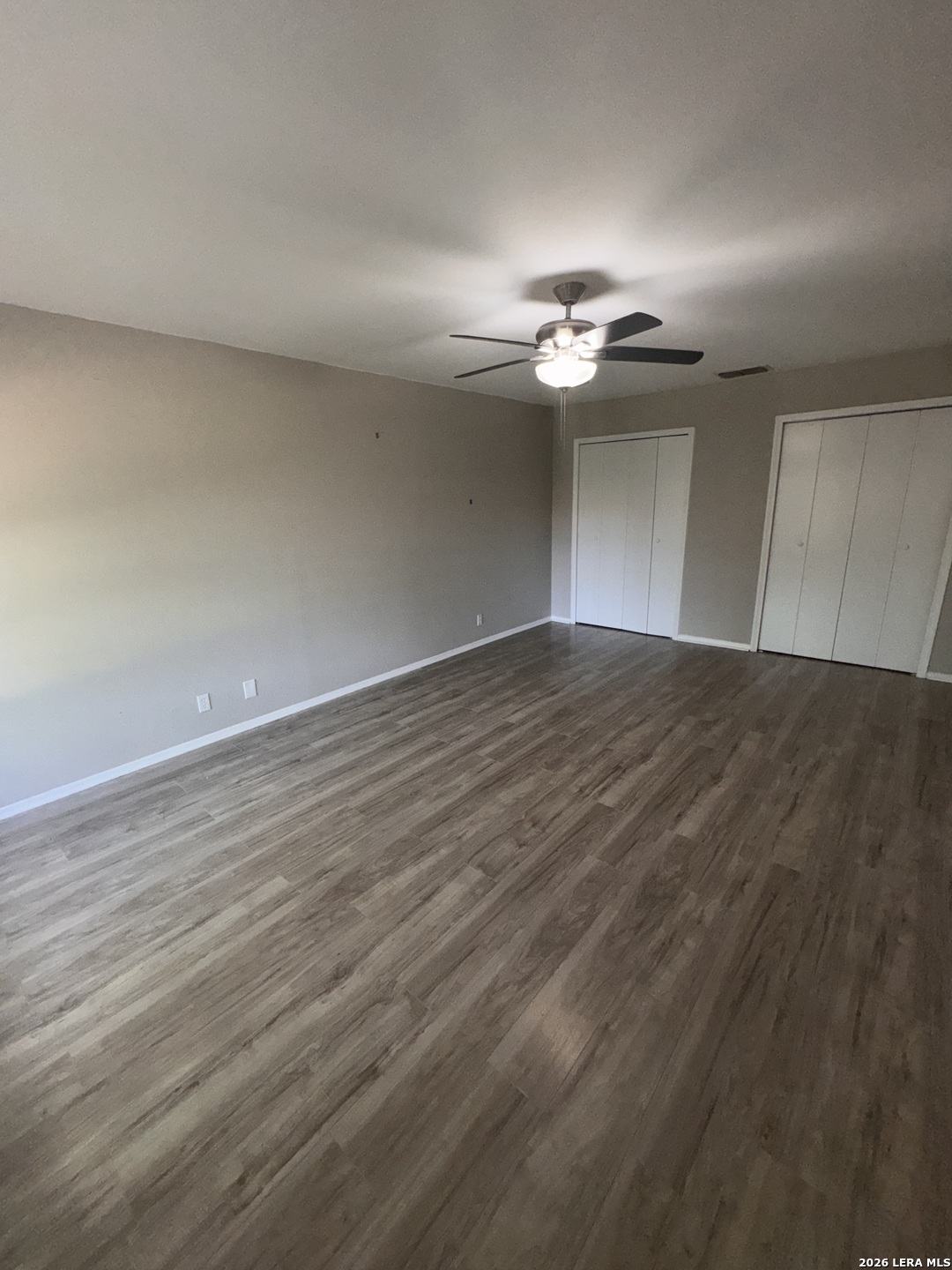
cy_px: 635
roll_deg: +2.2
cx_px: 476
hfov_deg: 85.7
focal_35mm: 14
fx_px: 513
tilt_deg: -15.3
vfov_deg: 102.1
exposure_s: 1/120
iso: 125
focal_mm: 2.22
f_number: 2.2
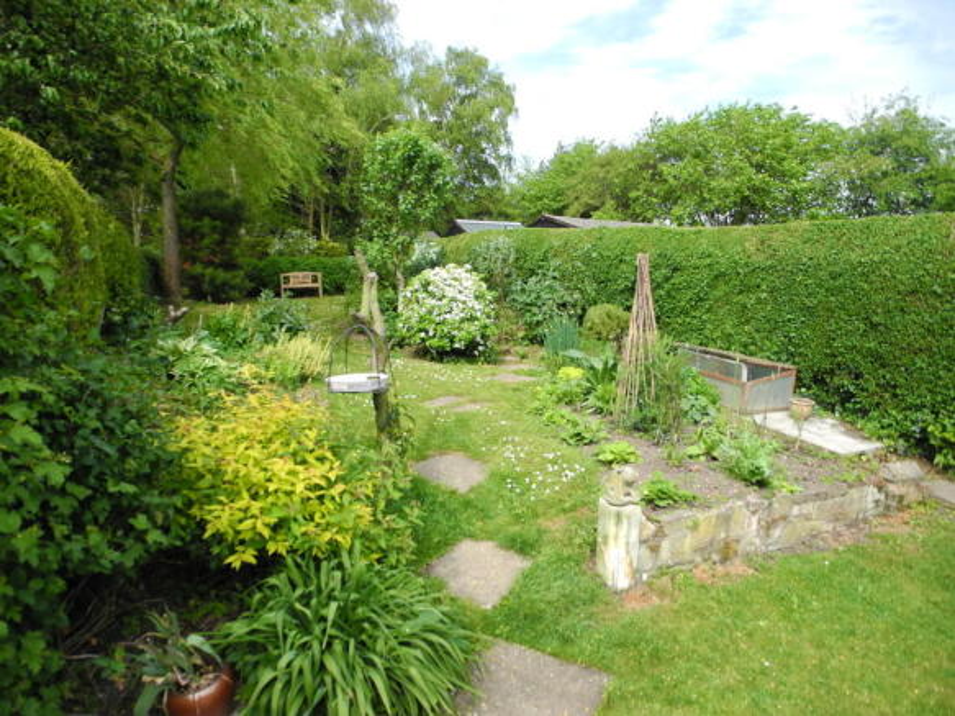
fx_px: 772
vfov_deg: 49.7
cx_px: 478
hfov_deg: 63.5
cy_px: 358
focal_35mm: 28
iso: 100
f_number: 2.8
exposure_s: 1/564
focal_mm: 6
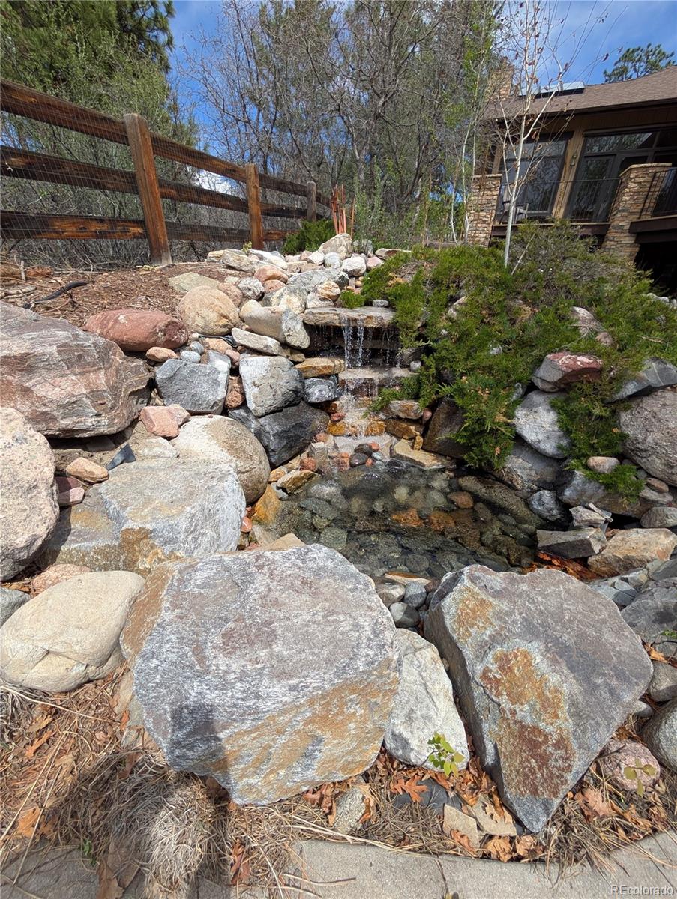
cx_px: 338
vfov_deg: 110.5
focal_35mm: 12
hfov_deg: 94.6
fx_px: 312
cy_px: 450
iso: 48
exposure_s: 1/1887
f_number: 1.7
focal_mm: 2.02
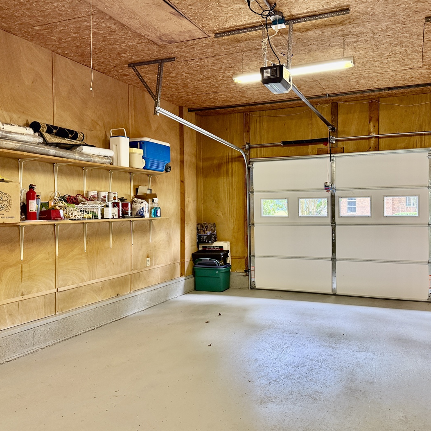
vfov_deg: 55.6
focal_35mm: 29
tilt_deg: -1.1
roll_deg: +0.7
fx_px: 409
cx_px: 250
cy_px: 218
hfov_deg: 55.4
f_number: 1.78
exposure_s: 1/60
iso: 200
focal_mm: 6.76
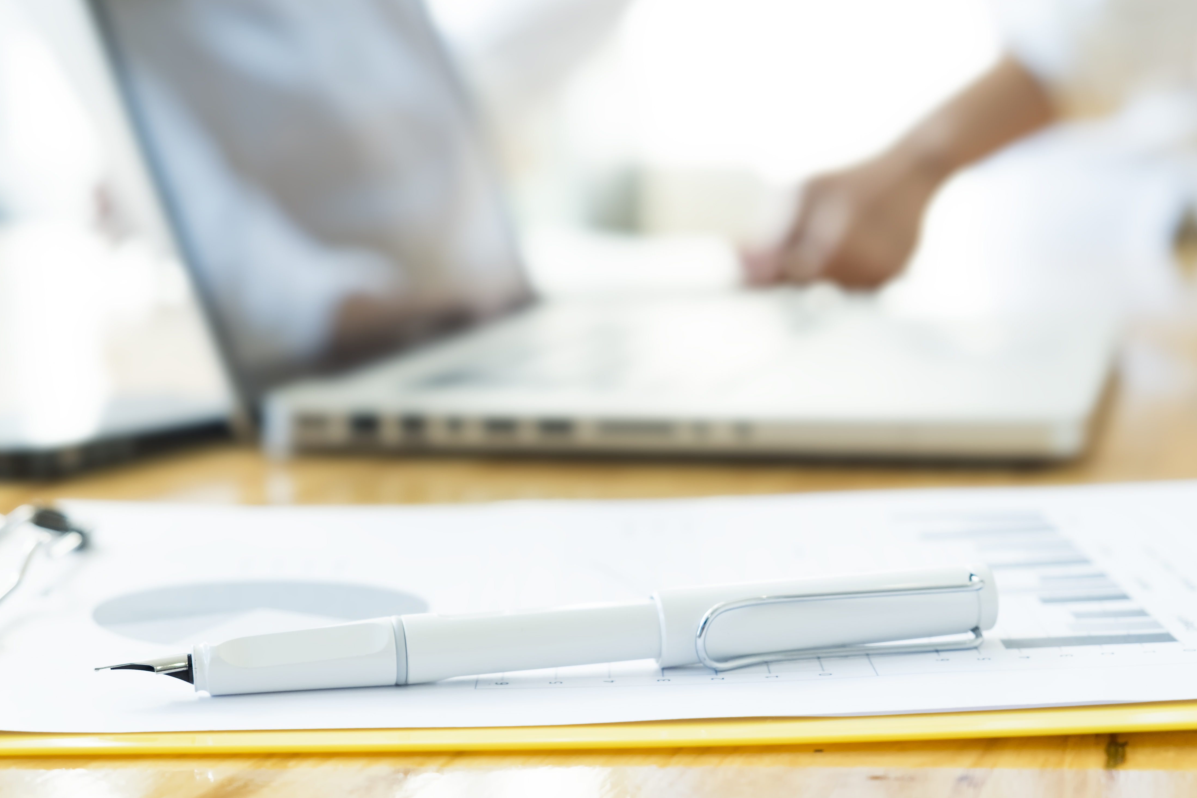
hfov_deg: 28.5
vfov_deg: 19.2
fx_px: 2361
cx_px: 608
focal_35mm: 71
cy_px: 410
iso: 400
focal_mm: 42.5
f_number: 4
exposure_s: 1/300
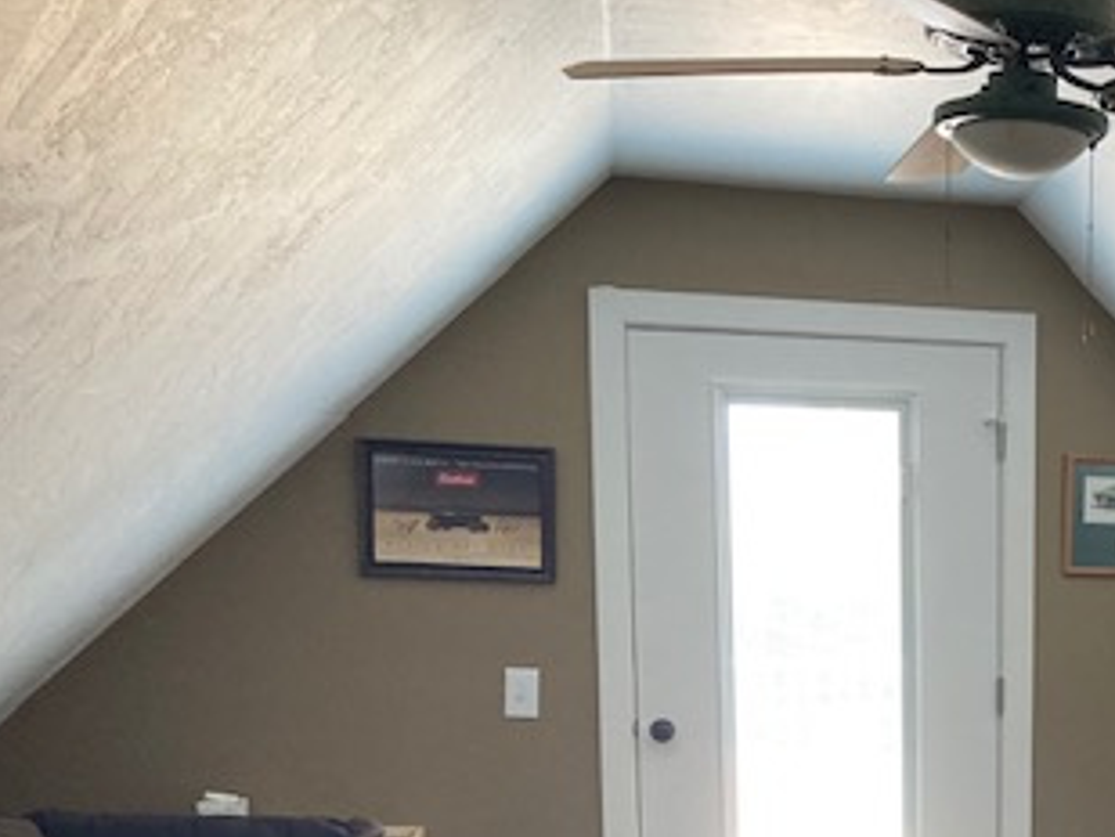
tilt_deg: -8.2
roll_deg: -1.9
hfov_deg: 30.7
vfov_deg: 24.0
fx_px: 1869
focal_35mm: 58
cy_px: 855
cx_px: 1133
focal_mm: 3.99
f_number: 1.8
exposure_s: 1/60
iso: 125
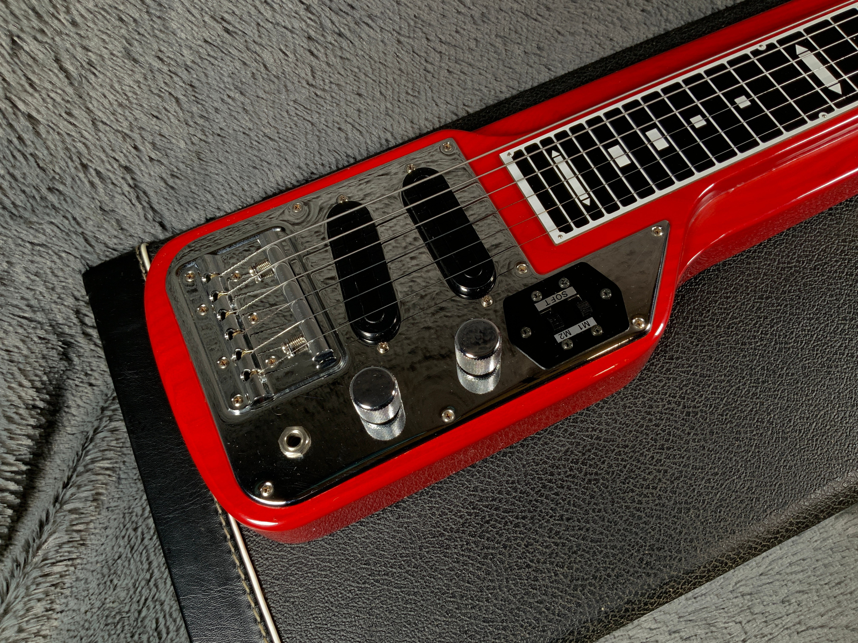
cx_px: 429
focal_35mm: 29
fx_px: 719
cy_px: 322
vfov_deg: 48.2
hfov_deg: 61.7
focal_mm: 3
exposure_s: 1/104
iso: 40
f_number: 1.8
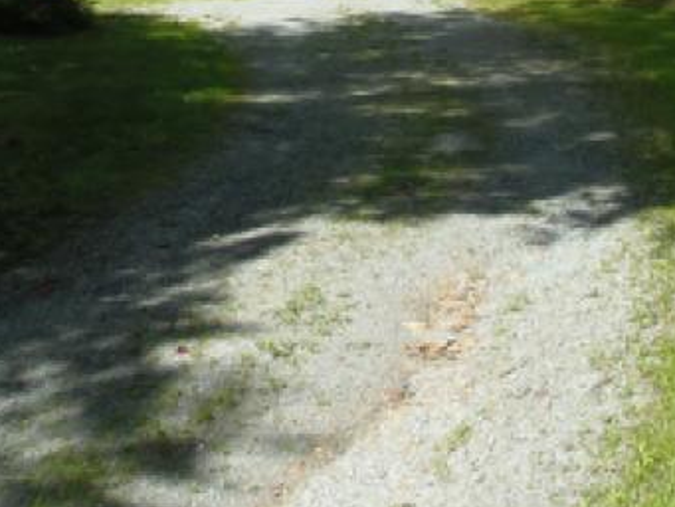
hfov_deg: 25.6
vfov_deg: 19.0
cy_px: -150
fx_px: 1404
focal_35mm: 72
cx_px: 685
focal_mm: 4.3
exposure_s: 1/640
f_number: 2.9
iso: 64
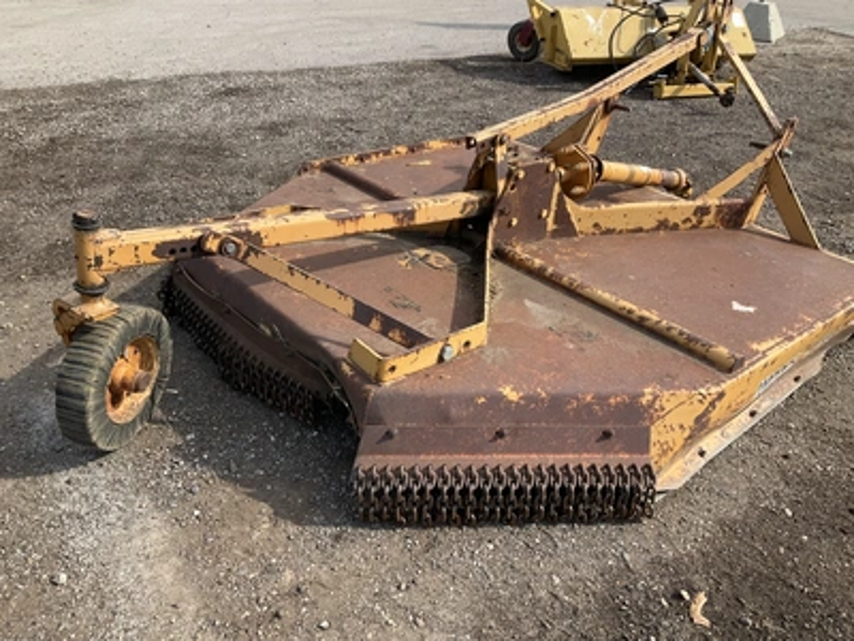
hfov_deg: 61.7
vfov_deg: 48.2
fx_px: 715
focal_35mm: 29
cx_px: 427
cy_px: 320
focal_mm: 3
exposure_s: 1/691
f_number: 1.8
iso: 25
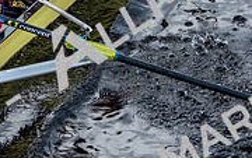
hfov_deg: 2.1
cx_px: -69
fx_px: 6973
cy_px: -41
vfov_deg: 1.3
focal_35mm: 1014
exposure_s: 1/1250
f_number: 6.3
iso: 1000
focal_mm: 309
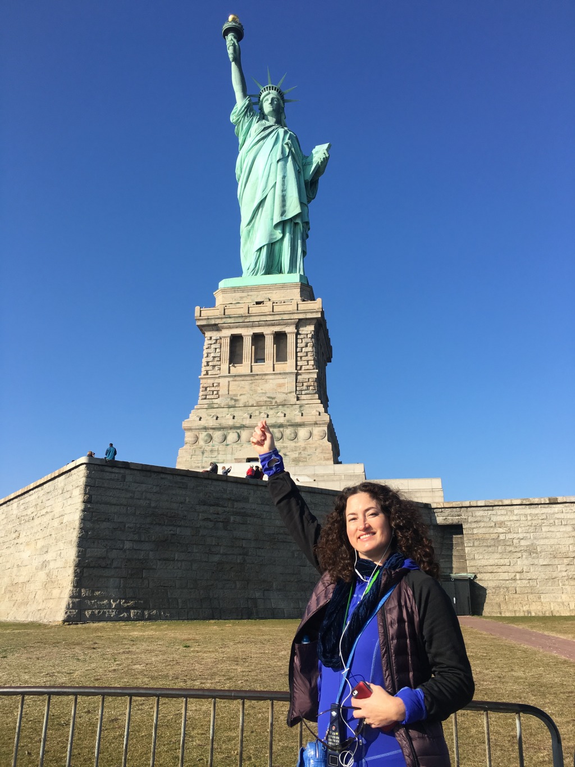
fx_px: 642
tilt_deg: +19.8
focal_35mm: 29
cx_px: 288
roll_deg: +1.3
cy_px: 384
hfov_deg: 48.2
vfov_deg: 61.7
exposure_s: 1/1350
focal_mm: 4.15
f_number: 2.2
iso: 25
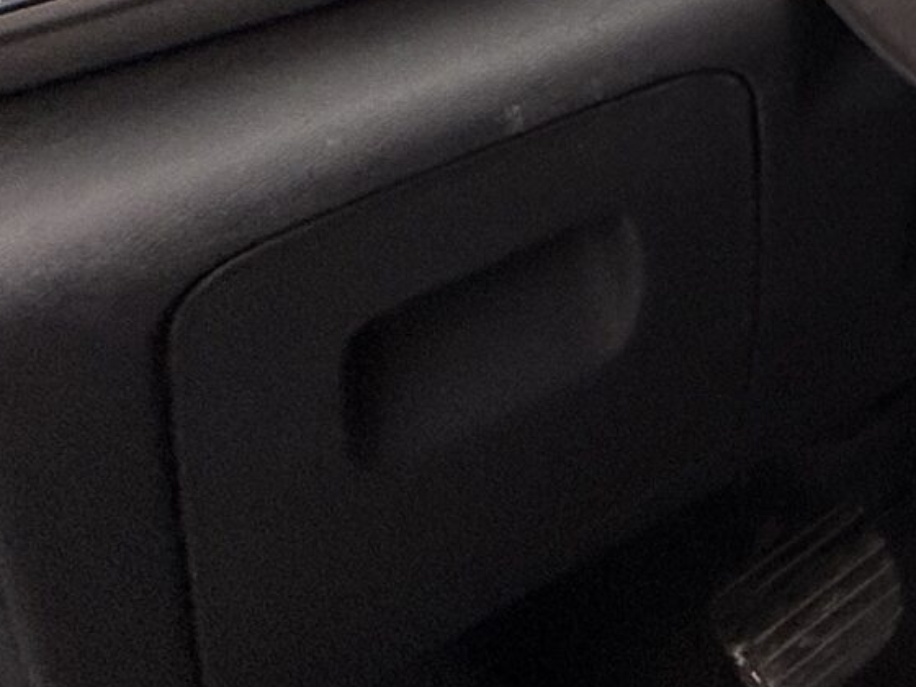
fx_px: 1694
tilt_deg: -7.4
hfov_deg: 17.2
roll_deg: -1.7
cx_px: 1991
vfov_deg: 16.0
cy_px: -805
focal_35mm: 64
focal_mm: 2.22
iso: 80
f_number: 2.2
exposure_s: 1/99
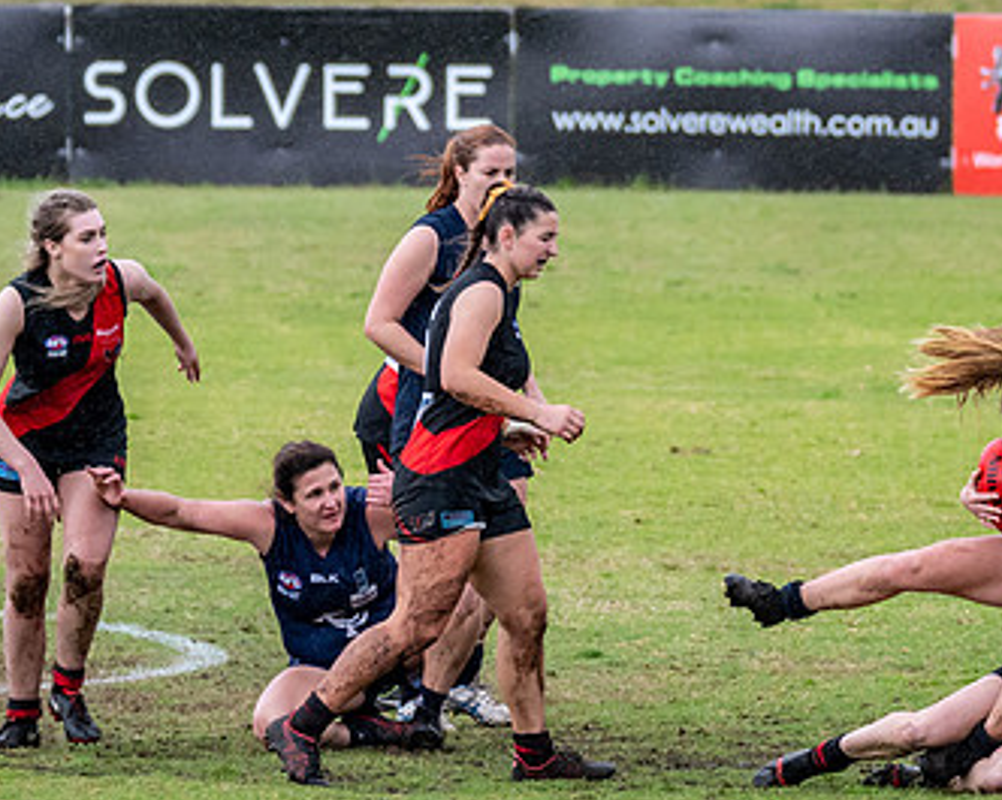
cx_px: 957
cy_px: 388
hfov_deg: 2.2
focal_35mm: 864
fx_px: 25600
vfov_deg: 1.8
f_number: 7.1
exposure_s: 1/1250
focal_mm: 280
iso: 1000
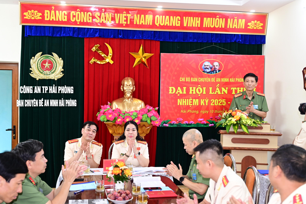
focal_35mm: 45
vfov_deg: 29.9
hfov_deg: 43.6
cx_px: 153
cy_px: 102
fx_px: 382
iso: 2000
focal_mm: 45
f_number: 4
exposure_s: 1/100
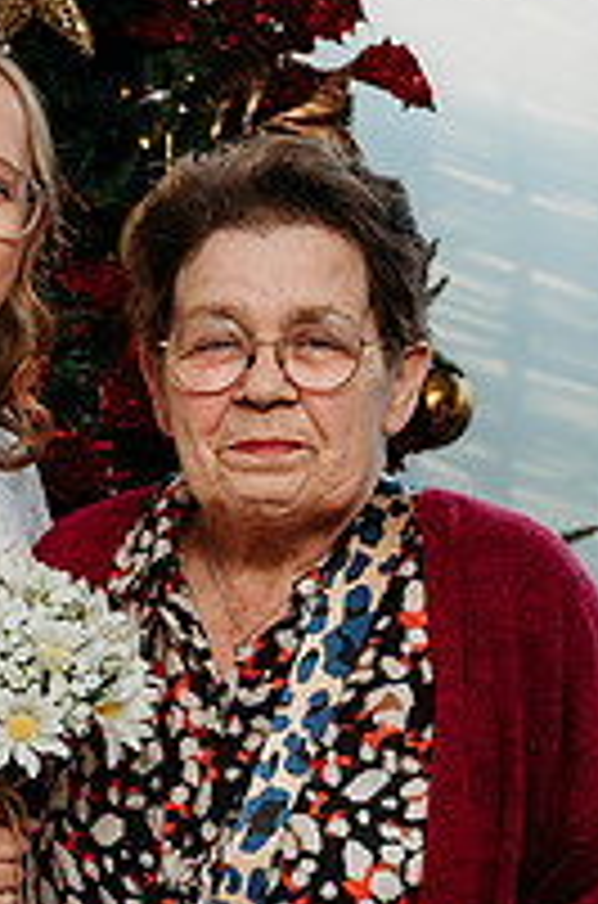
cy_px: 796
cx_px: 119
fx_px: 3481
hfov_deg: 9.8
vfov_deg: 14.7
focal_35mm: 139
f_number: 4
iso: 200
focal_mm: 62
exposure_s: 1/200
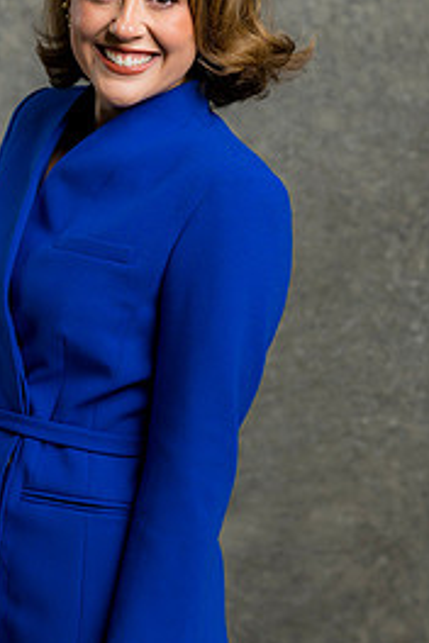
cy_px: 231
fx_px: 2592
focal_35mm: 145
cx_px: 161
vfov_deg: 14.1
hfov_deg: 9.5
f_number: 5
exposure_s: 1/200
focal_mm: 85
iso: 125
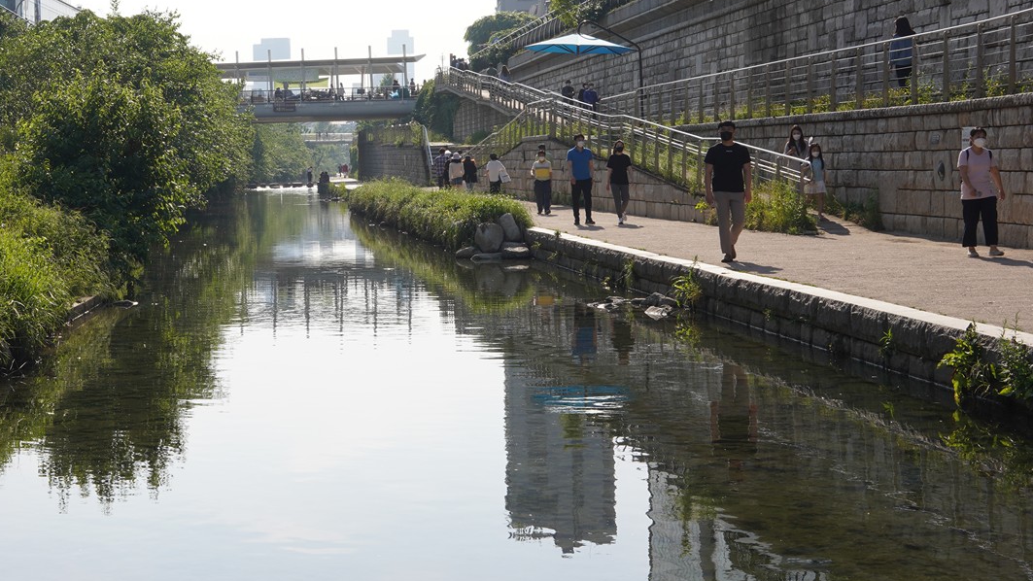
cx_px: 280
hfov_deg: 30.1
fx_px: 1890
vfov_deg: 17.3
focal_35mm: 69
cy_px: 120
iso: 100
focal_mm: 35
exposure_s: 1/80
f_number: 14
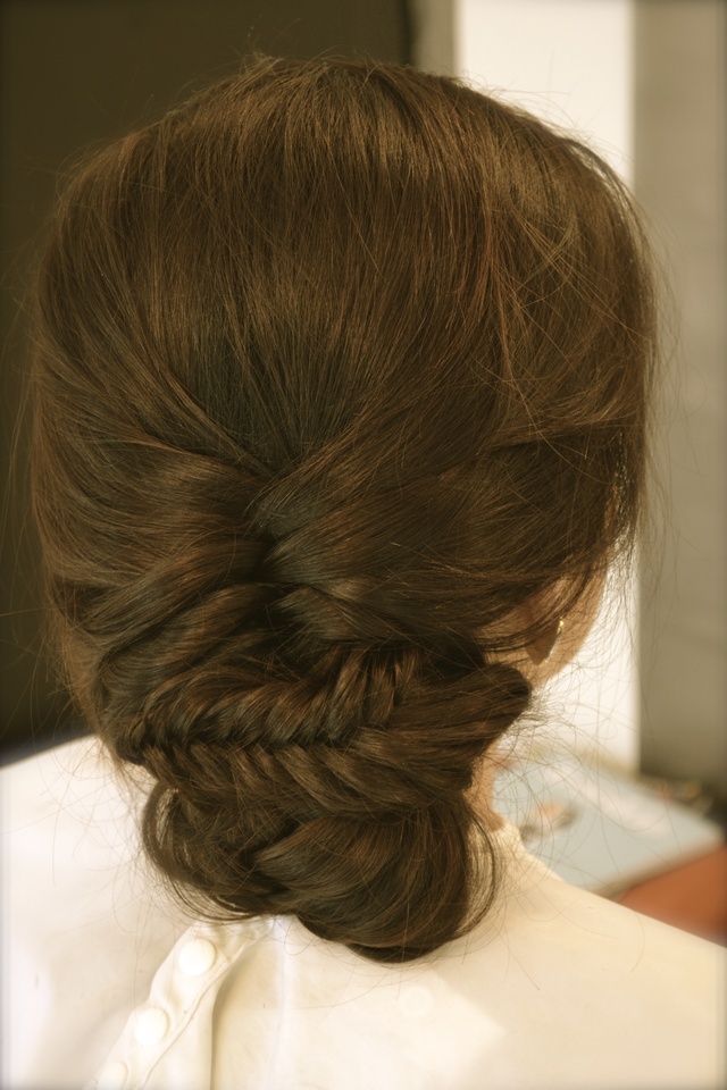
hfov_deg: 18.9
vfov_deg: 28.1
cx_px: 364
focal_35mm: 72
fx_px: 2181
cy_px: 545
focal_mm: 48
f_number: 5.6
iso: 1000
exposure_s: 1/15
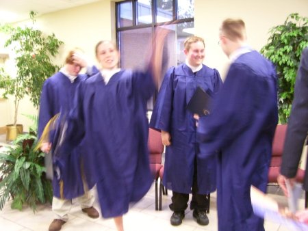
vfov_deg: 41.8
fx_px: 303
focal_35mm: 34
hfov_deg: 53.9
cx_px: 154
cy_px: 116
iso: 160
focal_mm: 5.6
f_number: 2.7
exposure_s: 1/8
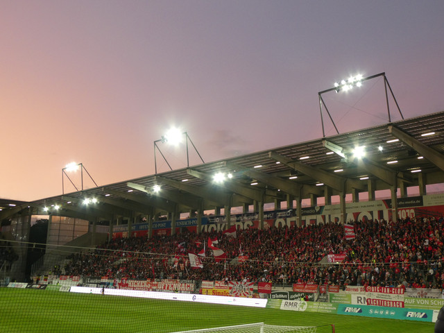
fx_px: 449
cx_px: 222
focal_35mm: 35
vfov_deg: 40.7
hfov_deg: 52.6
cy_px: 166
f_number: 3.7
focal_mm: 6.3
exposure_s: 1/80
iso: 200
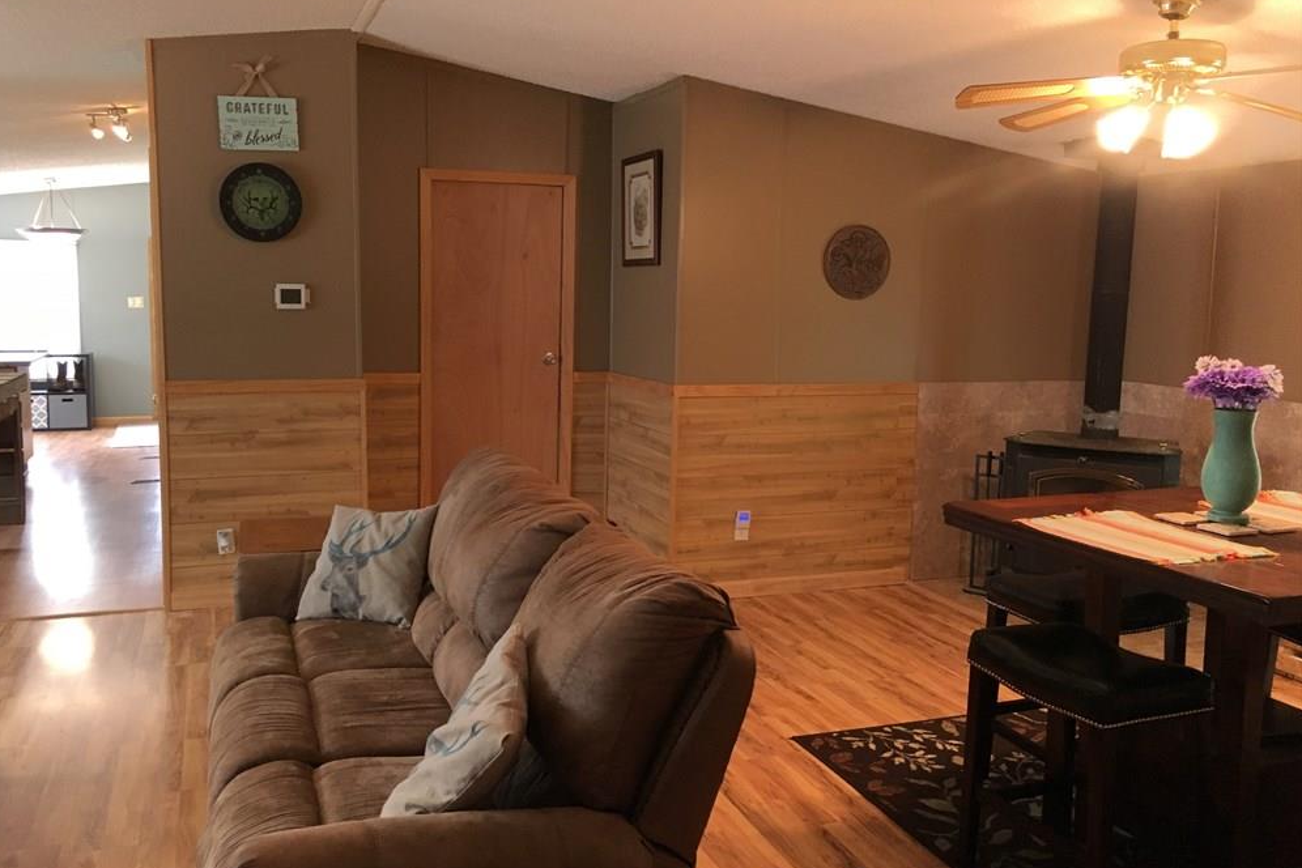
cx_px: 635
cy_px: 407
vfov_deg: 42.3
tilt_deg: -5.1
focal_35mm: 31
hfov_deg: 60.3
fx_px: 1121
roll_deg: -1.0
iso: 125
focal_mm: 4.15
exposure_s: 1/30
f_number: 2.2
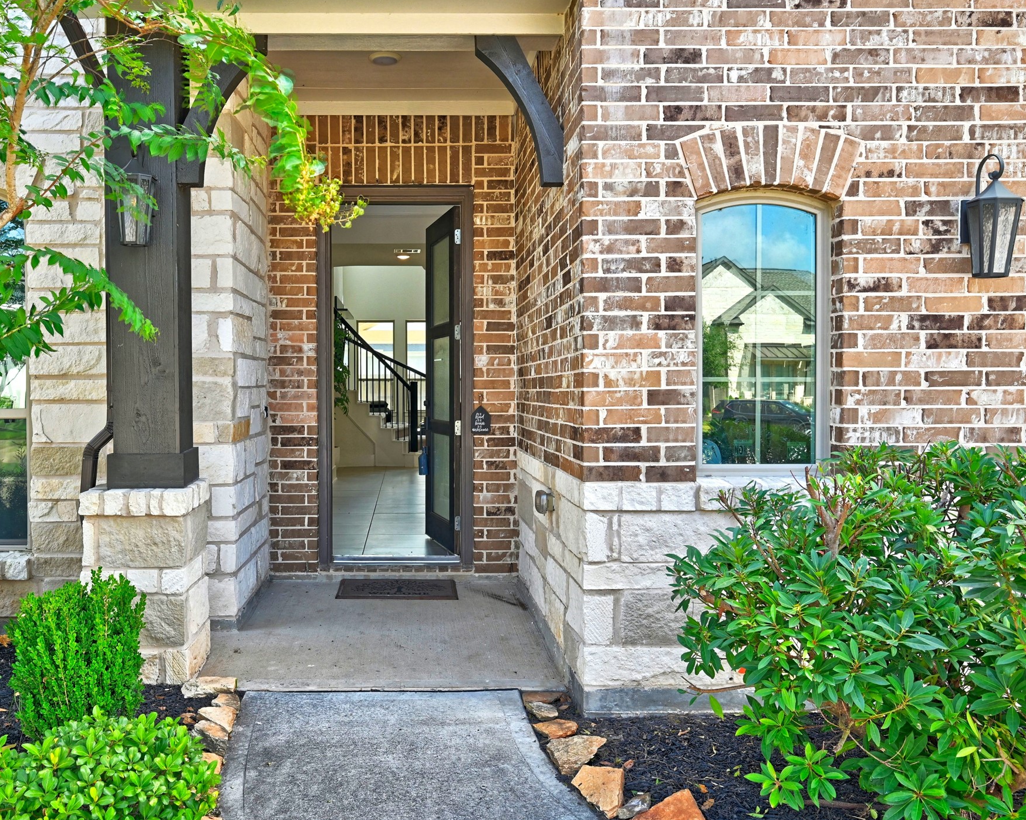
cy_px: 398
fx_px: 850
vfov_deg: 51.5
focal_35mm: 28
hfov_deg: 61.7
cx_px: 411
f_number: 8
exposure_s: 1/125
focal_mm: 24
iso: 400
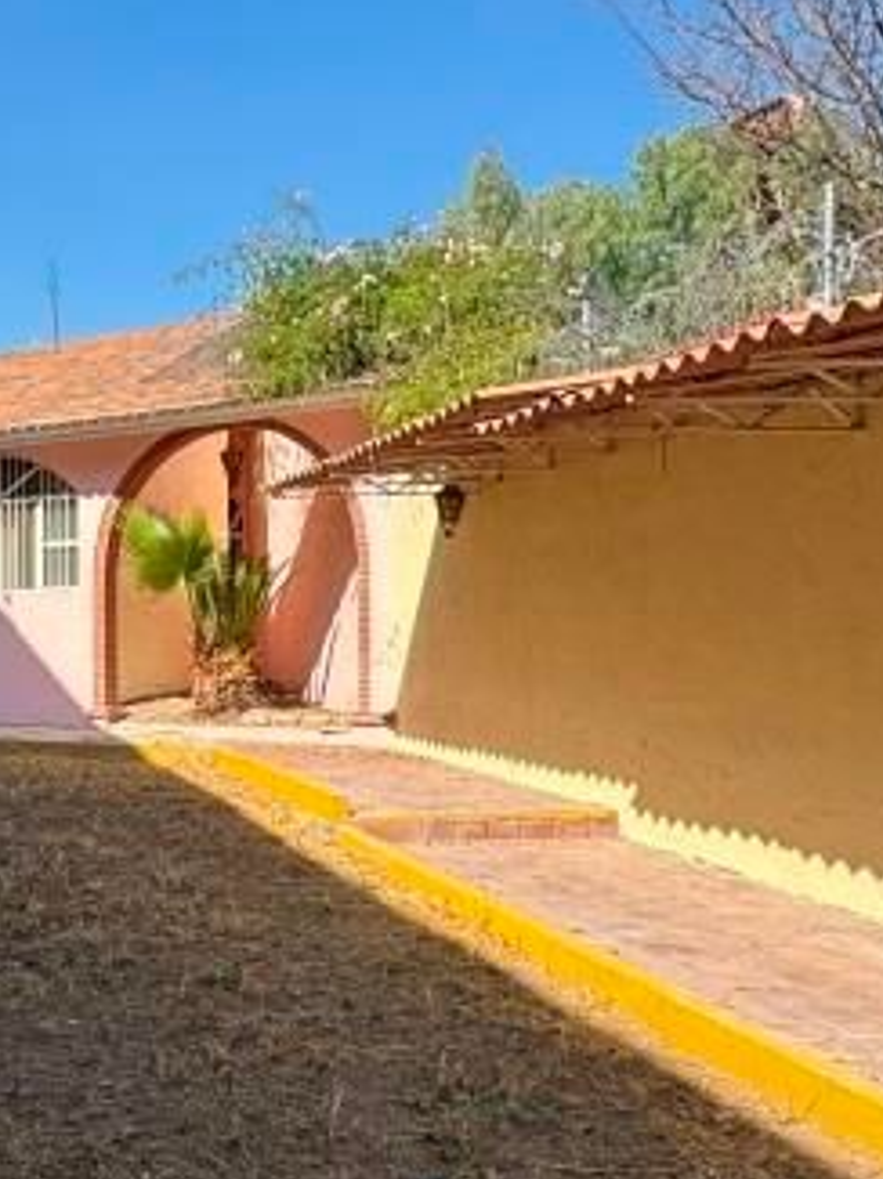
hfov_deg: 29.7
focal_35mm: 44
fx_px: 1498
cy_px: 673
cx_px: -76
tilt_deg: -0.1
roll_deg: +1.7
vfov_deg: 42.9
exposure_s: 1/968
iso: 50
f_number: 2.2
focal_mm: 2.22
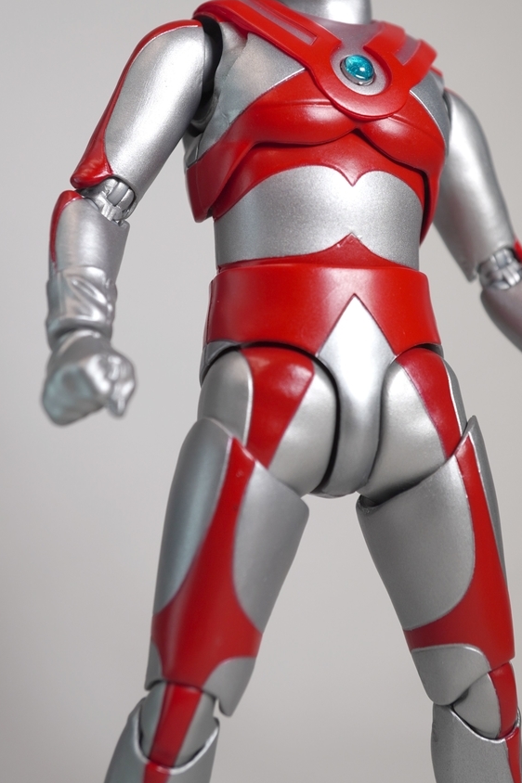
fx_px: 1393
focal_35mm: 64
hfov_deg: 21.2
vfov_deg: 31.2
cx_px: 333
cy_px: 258
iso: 100
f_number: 5.6
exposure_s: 1/125
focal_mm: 30
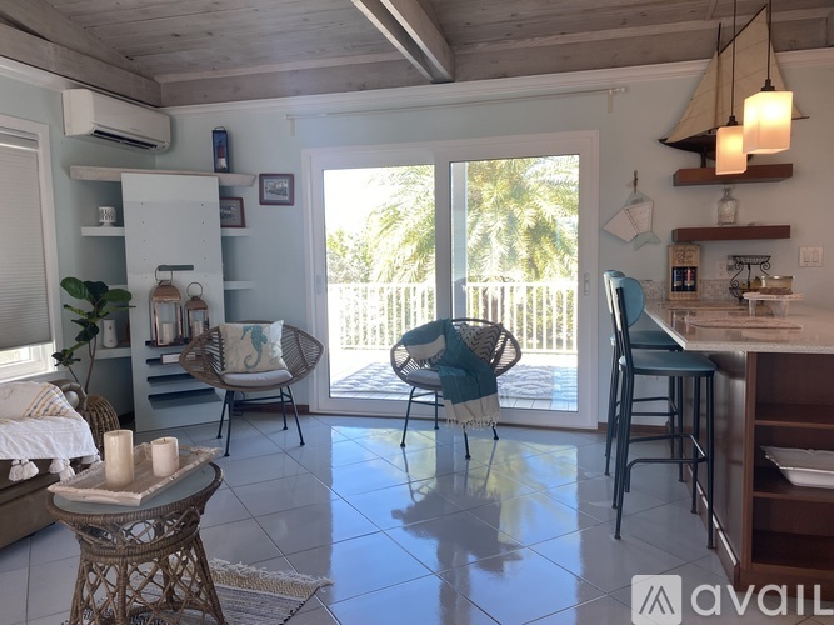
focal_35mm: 26
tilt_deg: -5.0
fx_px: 626
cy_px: 312
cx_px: 417
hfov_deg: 67.3
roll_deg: +1.1
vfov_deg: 53.0
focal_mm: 4.25
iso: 40
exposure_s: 1/120
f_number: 1.8
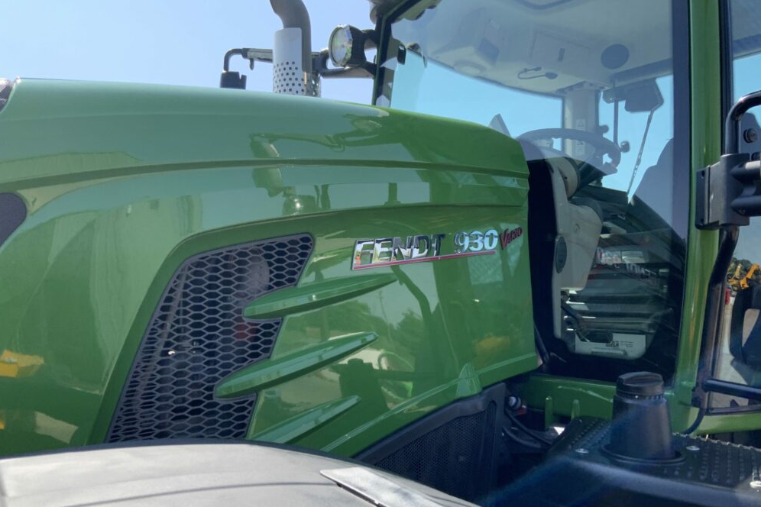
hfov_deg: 60.3
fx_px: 655
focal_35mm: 31
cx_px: 387
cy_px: 292
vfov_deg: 42.2
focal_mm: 3
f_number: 1.8
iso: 16
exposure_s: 1/465
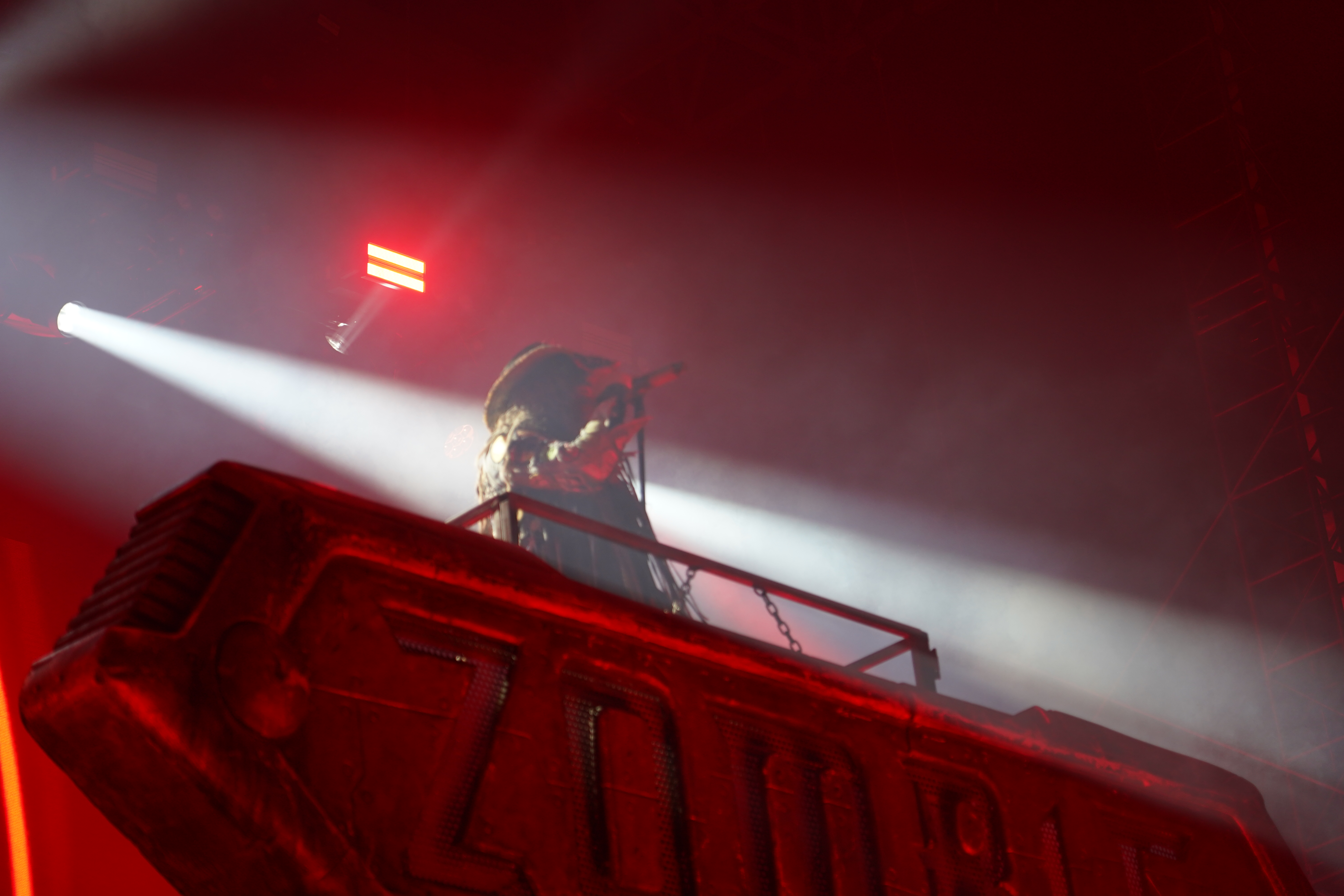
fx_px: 3920
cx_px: 672
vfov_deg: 13.0
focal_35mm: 105
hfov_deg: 19.5
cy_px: 448
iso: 800
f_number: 4
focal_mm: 105
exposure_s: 1/125
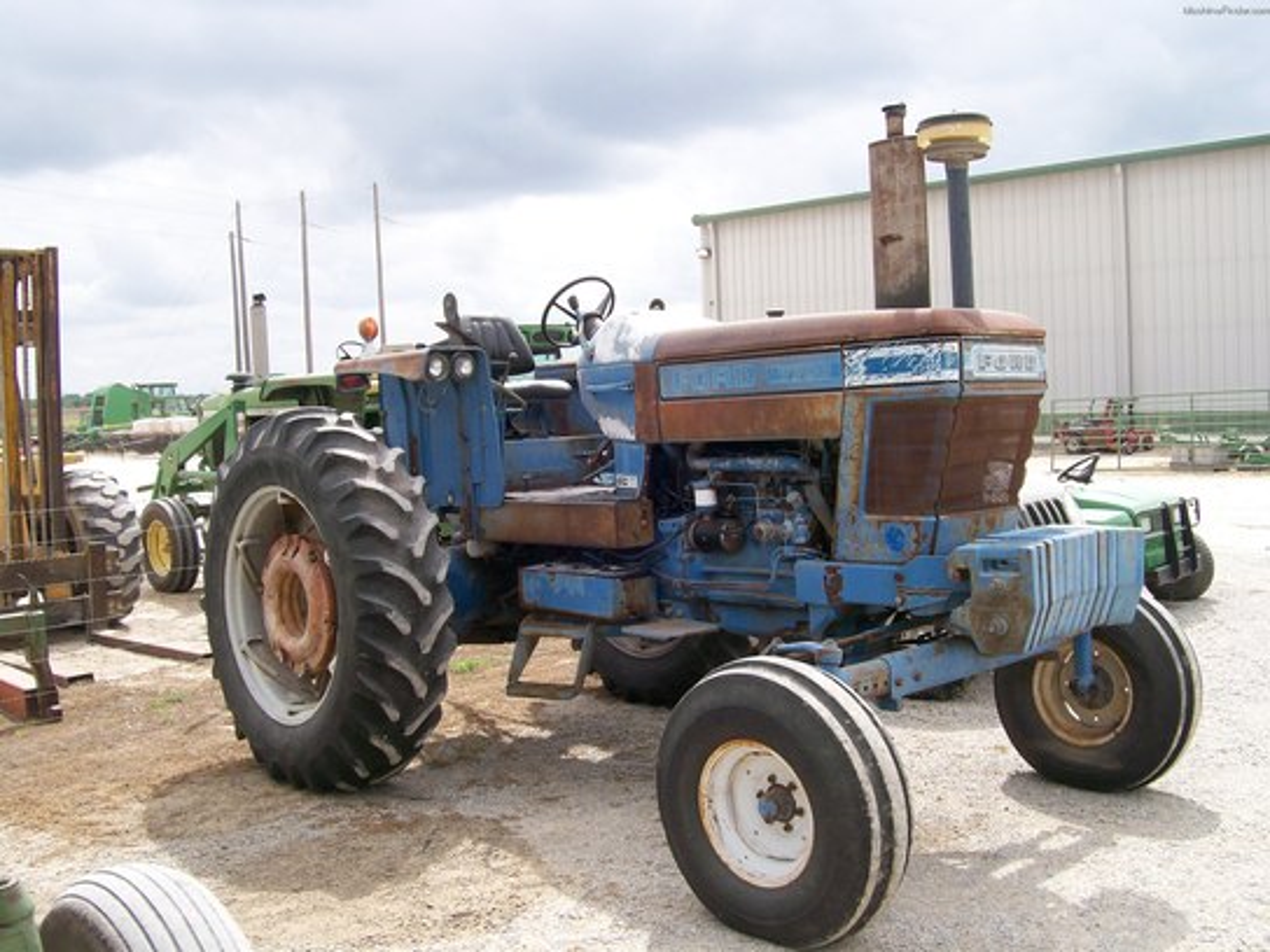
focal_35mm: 36
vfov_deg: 39.7
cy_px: 476
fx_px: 1321
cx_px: 635
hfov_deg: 51.4
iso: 80
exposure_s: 1/364
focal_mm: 6
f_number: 4.8
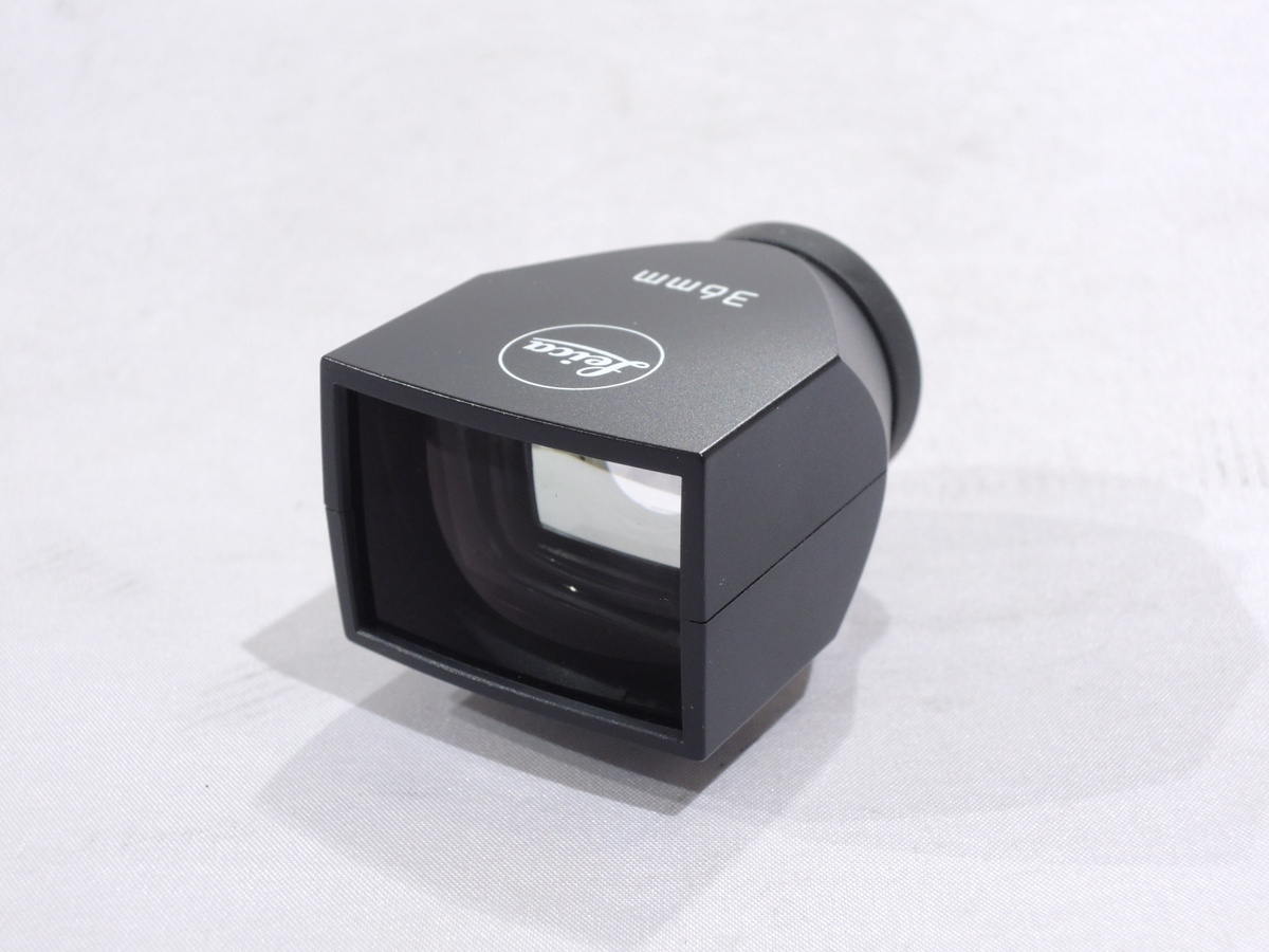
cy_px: 476
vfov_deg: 23.7
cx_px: 634
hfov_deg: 31.2
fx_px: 2273
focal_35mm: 62
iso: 400
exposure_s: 1/50
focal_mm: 11.1
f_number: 5.2
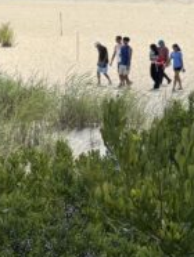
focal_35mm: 143
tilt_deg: -5.4
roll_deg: +0.7
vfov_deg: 13.7
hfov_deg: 10.0
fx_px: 1066
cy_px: 53
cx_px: -125
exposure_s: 1/5618
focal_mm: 5.96
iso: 50
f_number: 1.6
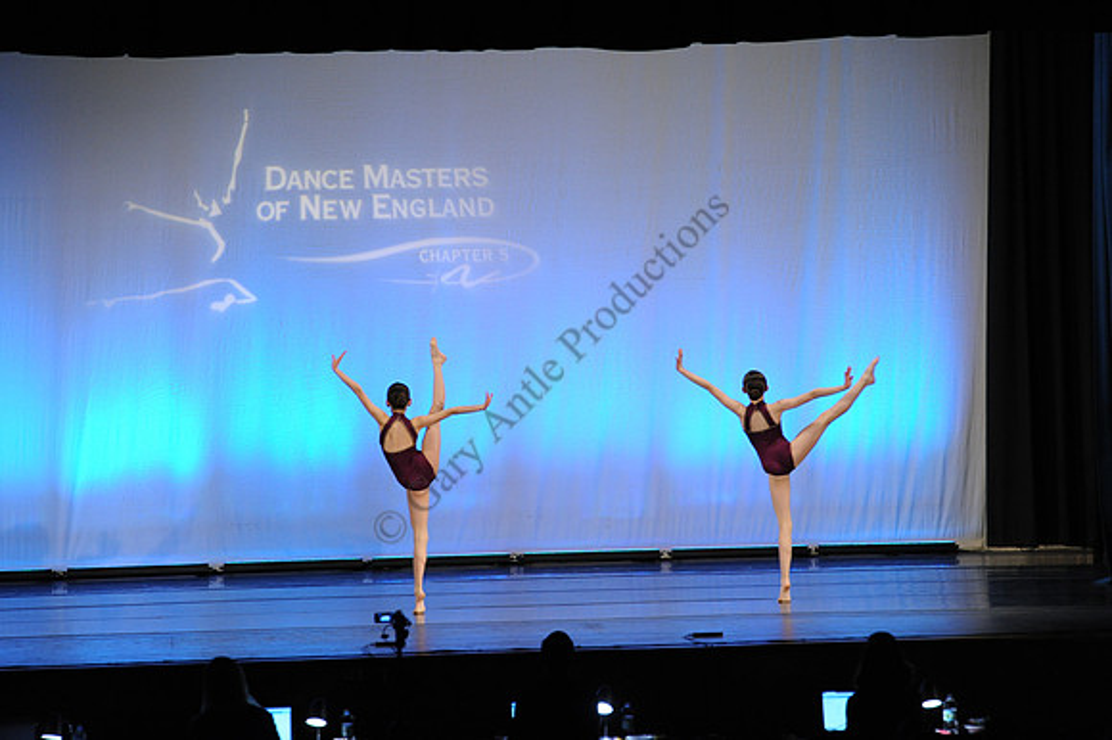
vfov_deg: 7.8
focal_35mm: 175
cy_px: 370
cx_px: 556
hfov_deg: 11.8
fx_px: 5402
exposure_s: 1/320
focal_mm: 175
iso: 2500
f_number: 4
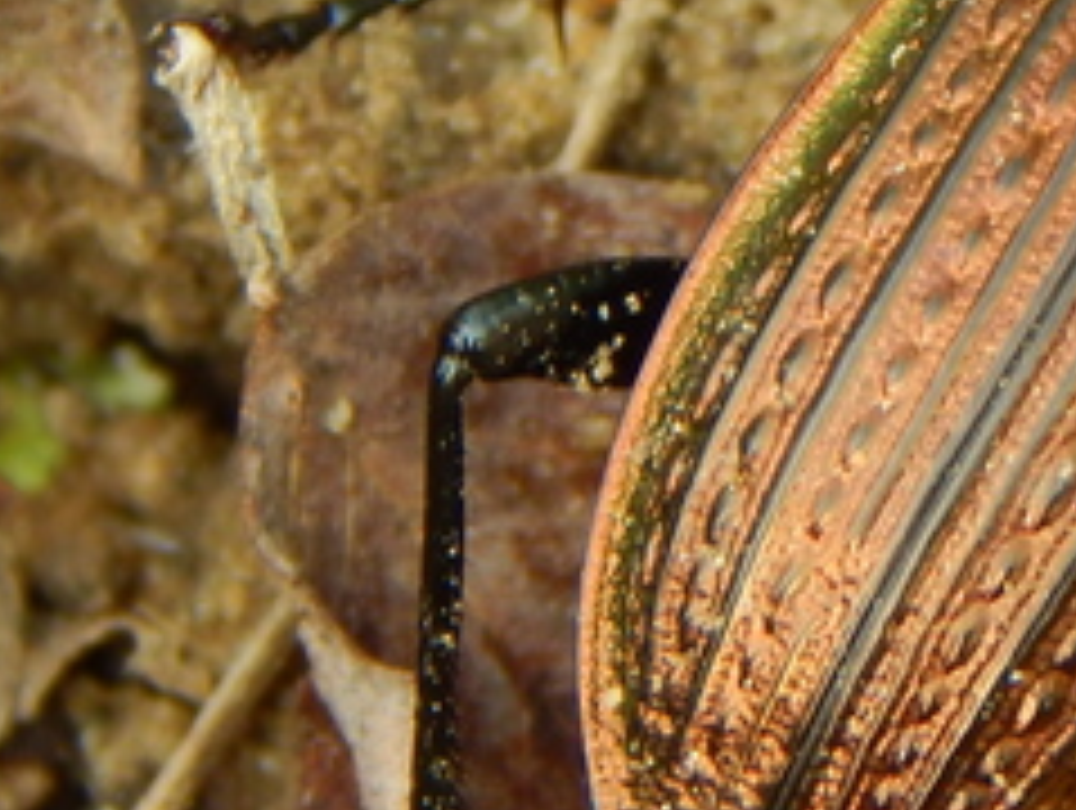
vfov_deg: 2.6
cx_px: 1357
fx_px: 17745
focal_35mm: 570
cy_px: 202
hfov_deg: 3.5
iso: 125
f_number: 5.1
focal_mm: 28.7
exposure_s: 1/40
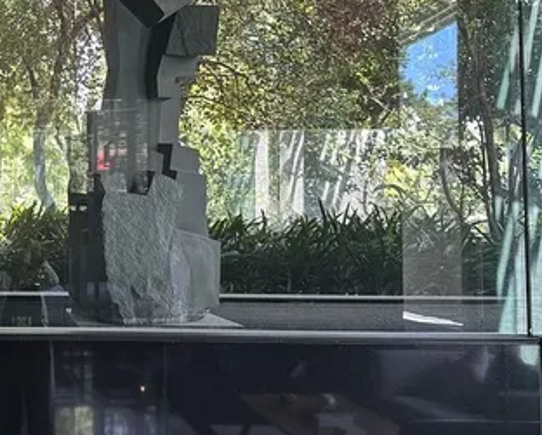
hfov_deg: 29.5
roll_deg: -2.2
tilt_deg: -1.2
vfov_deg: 25.4
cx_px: 12
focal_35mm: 60
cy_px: 190
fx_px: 963
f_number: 1.78
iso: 200
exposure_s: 1/121
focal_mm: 6.86
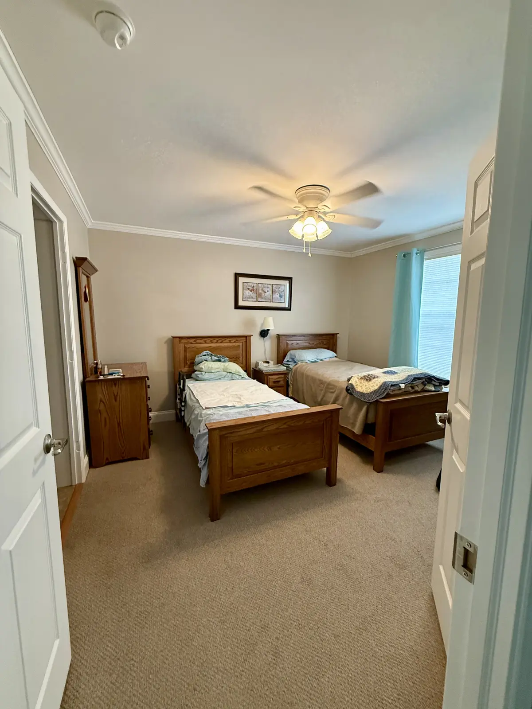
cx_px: 266
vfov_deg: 102.1
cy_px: 354
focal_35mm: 14
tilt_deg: -3.8
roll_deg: -0.6
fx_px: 287
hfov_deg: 85.7
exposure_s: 1/60
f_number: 2.2
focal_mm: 2.22
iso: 320
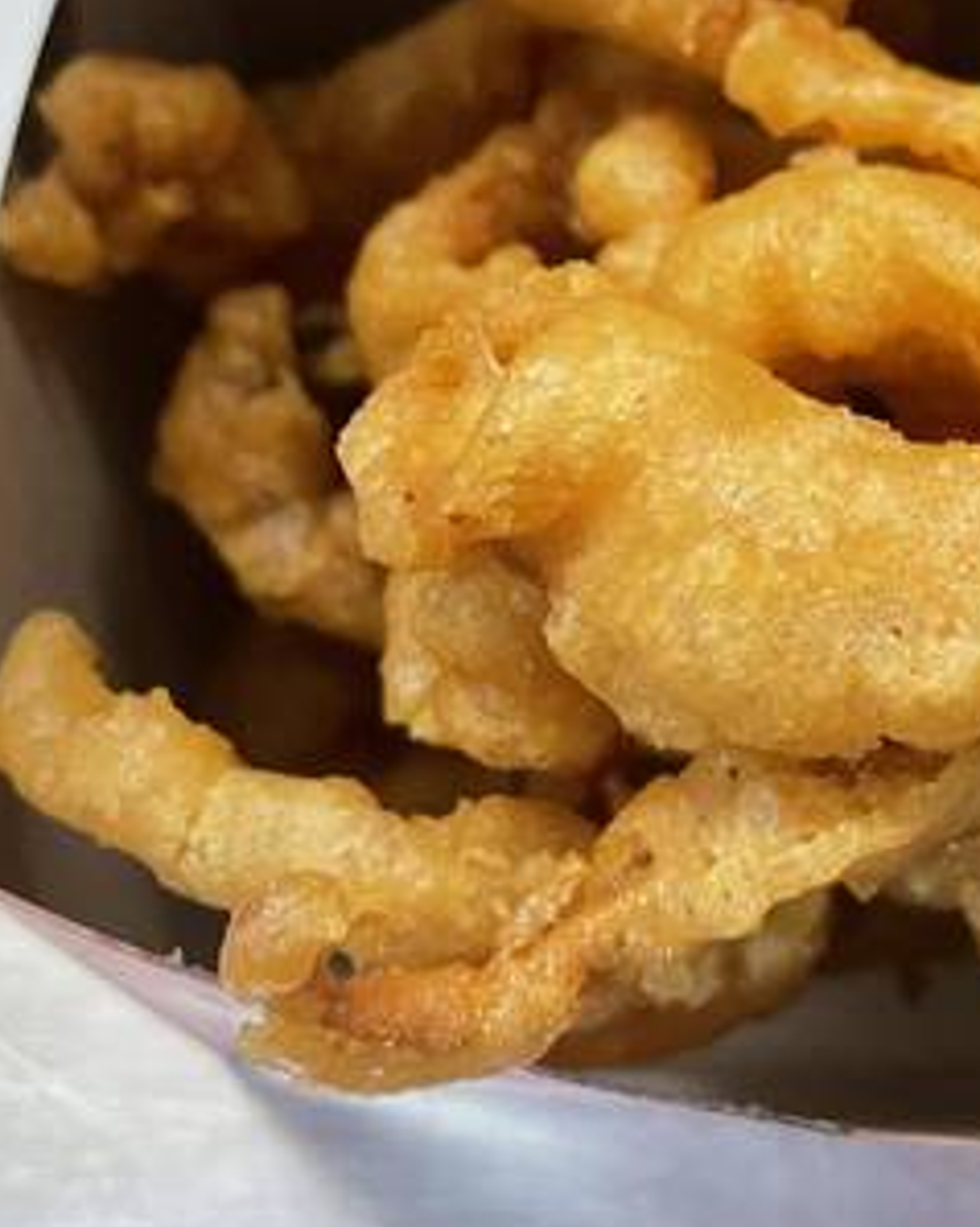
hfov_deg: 29.5
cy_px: 404
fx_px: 1815
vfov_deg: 36.9
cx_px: 799
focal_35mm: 50
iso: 500
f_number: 1.6
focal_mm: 4.2
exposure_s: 1/60
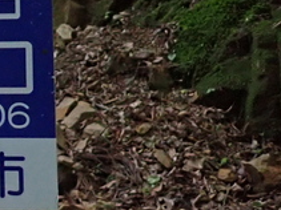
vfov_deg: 13.0
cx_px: -280
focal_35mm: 114
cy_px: 78
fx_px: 925
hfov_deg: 14.4
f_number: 2
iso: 800
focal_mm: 4.5
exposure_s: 1/25
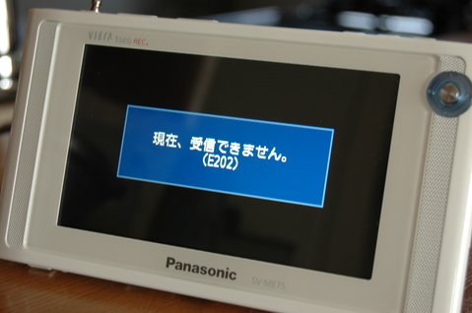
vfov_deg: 16.5
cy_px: 156
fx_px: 1080
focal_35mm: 82
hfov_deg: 24.6
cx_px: 236
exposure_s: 1/2
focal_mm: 55
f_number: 6.3
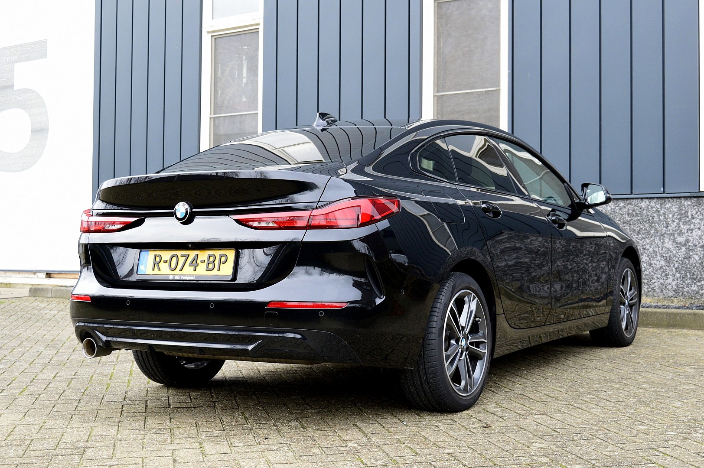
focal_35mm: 48
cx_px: 352
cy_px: 234
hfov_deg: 41.1
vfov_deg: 28.0
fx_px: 938
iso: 800
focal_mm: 32
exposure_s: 1/60
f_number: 8
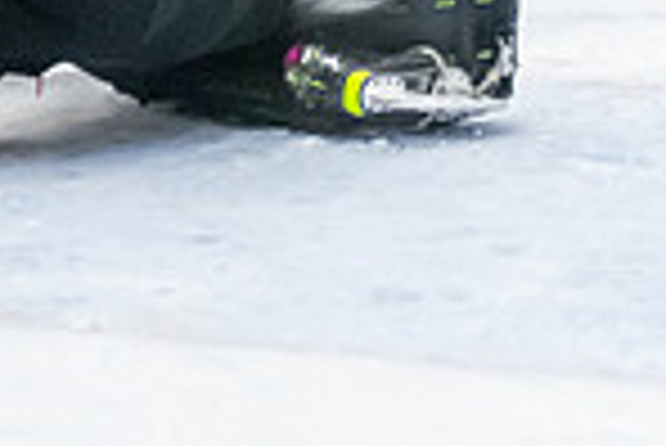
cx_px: -829
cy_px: -284
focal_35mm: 421
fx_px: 7796
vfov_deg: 3.3
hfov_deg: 4.8
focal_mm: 82
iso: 3200
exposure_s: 1/800
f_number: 2.8
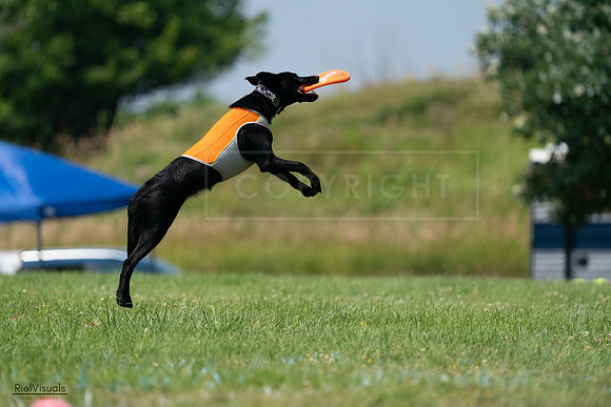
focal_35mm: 404
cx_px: 306
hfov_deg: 5.1
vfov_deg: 3.4
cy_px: 204
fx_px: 6858
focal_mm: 404
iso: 800
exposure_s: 1/4000
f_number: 6.3
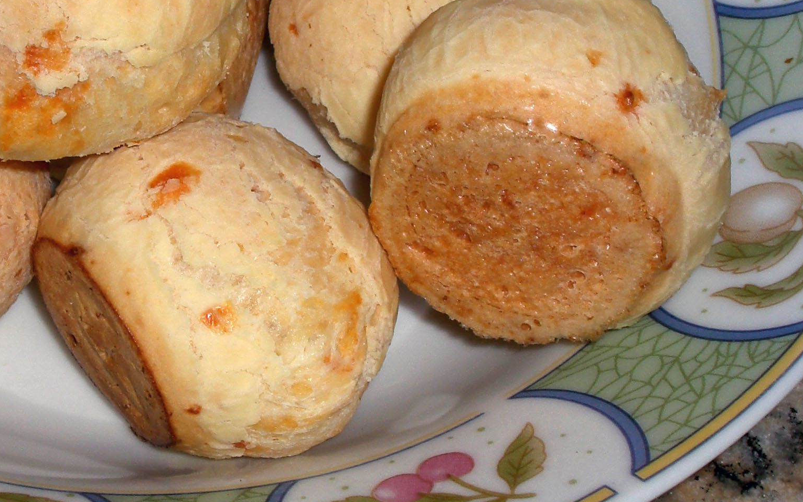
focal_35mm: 154
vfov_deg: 8.5
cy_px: 36
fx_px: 3370
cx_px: 150
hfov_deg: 13.5
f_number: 6.5
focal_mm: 12.8
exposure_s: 1/60
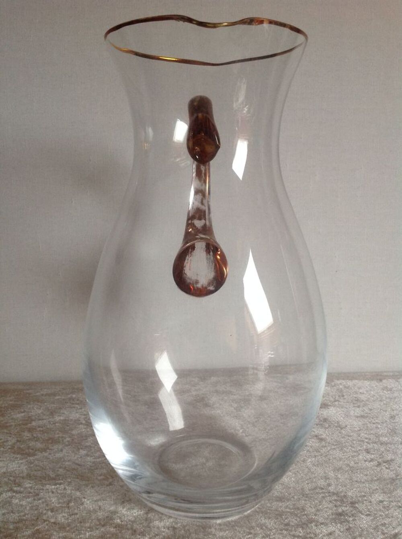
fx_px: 543
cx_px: 201
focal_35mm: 35
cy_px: 270
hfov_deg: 40.6
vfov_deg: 52.7
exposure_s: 1/15
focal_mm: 4.28
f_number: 2.4
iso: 160
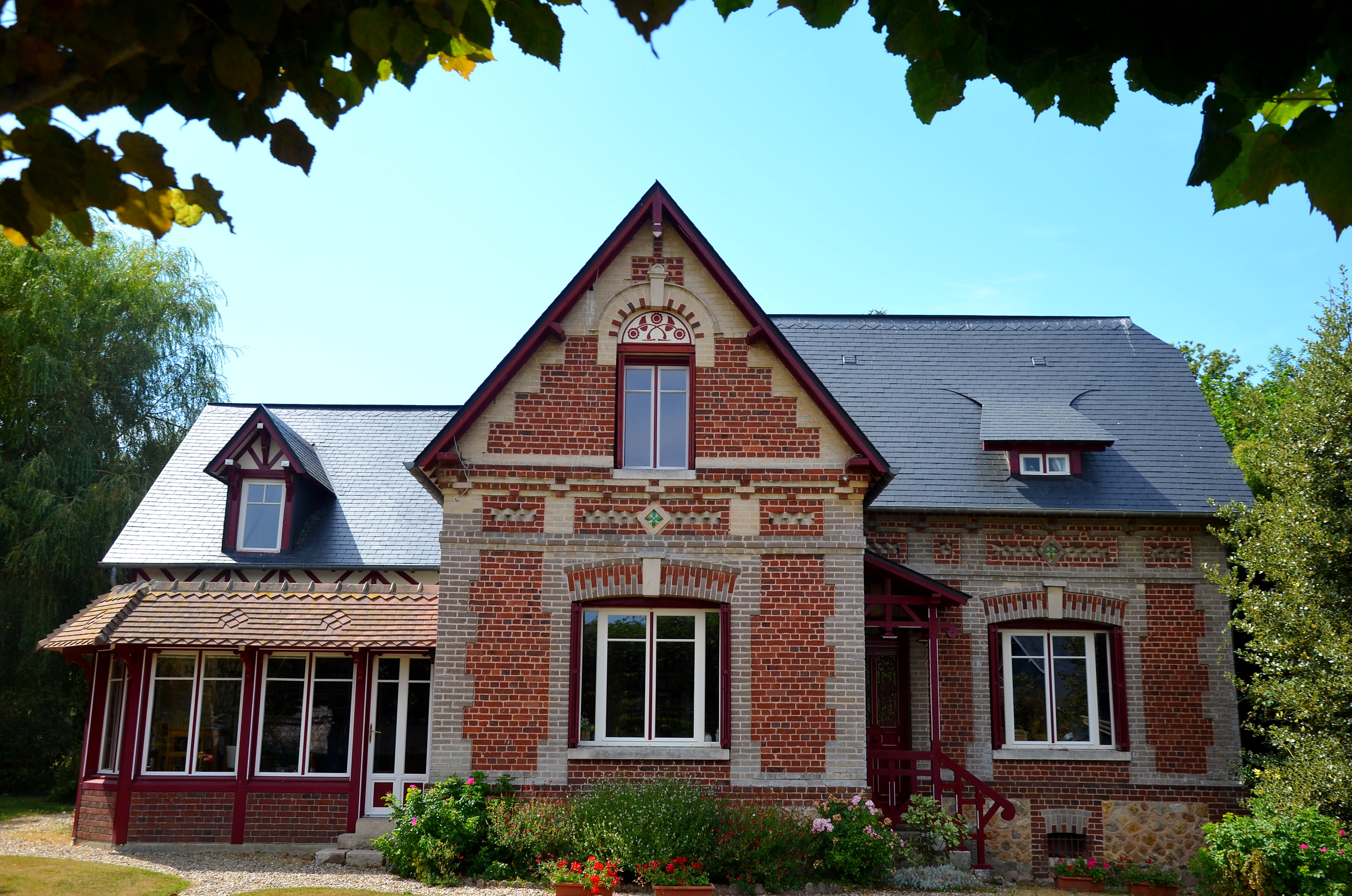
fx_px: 1349
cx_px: 676
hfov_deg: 53.2
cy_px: 448
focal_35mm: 36
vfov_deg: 36.7
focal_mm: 24
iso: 125
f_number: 8
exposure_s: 1/250
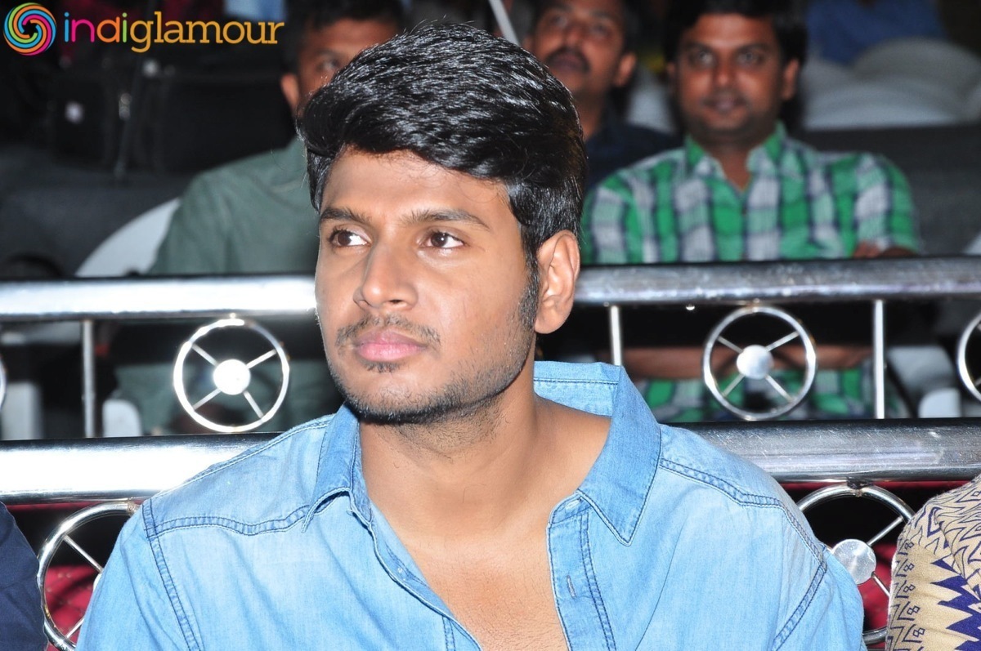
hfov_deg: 13.1
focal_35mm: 158
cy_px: 326
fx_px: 4287
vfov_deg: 8.7
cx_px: 490
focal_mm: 105
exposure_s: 1/125
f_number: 9
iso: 400
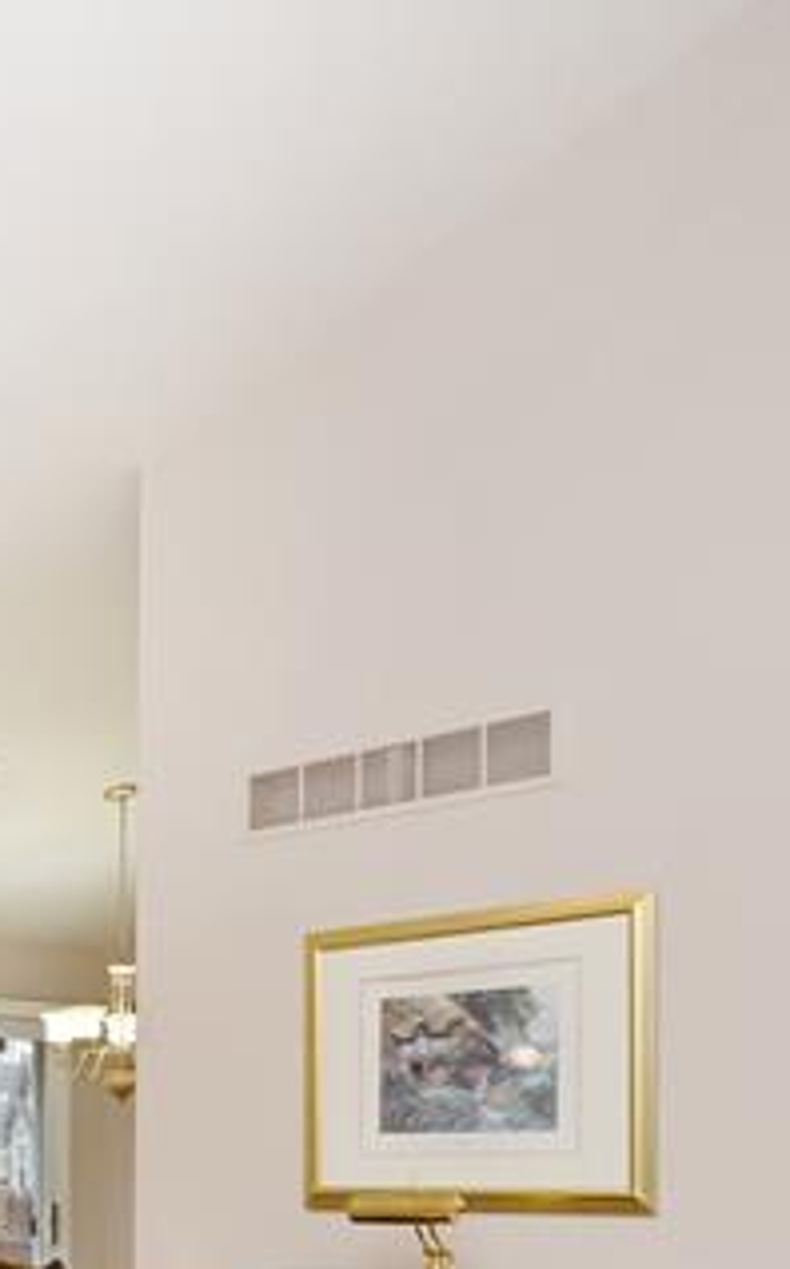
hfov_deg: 22.6
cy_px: 1201
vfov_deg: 39.5
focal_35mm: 46
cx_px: -407
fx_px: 1589
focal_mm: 14
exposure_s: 1/60
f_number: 9
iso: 250
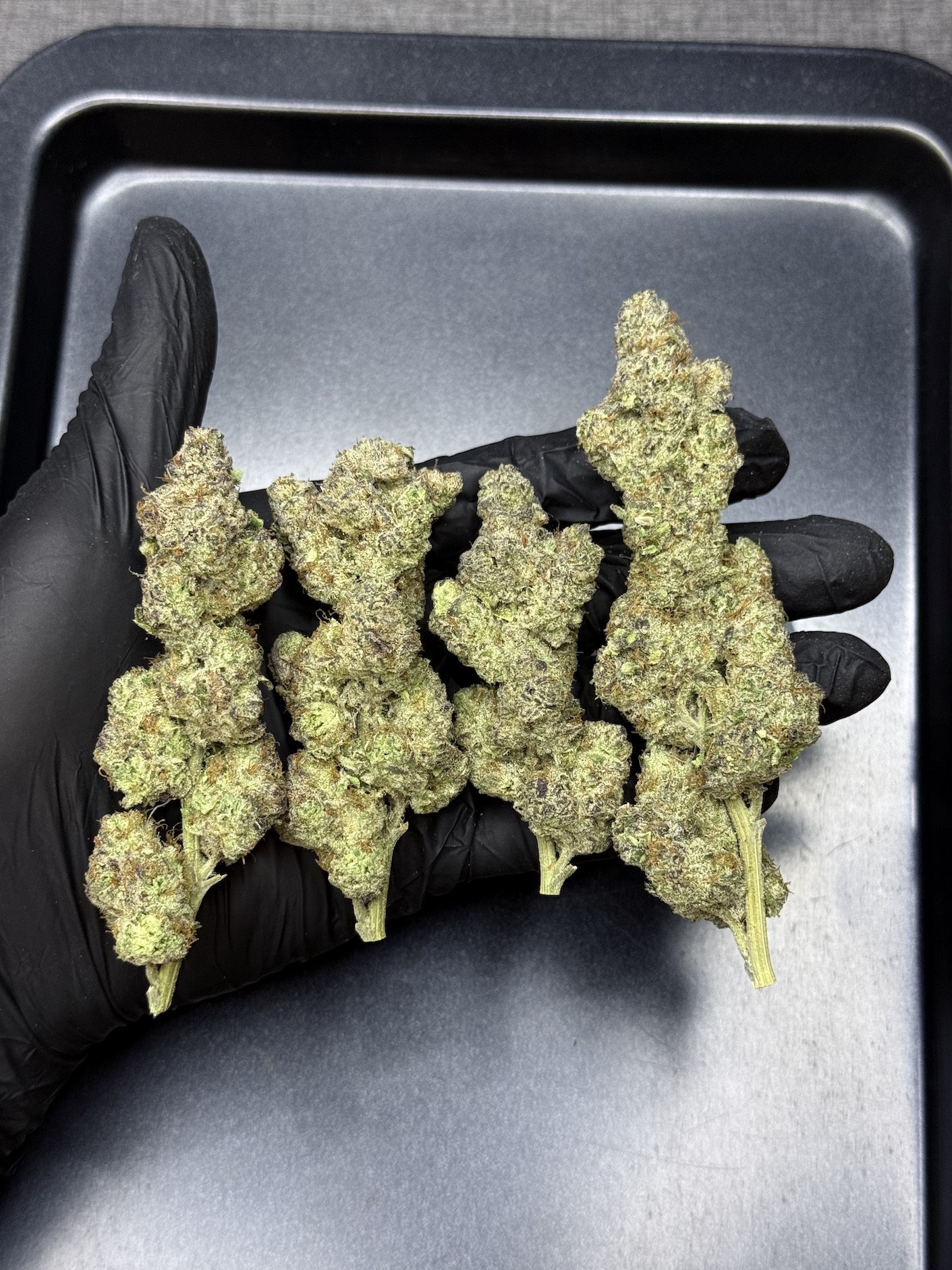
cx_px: 475
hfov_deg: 29.7
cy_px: 647
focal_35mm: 49
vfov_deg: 38.9
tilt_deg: -73.5
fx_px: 1797
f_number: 1.78
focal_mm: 6.76
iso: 125
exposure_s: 1/50
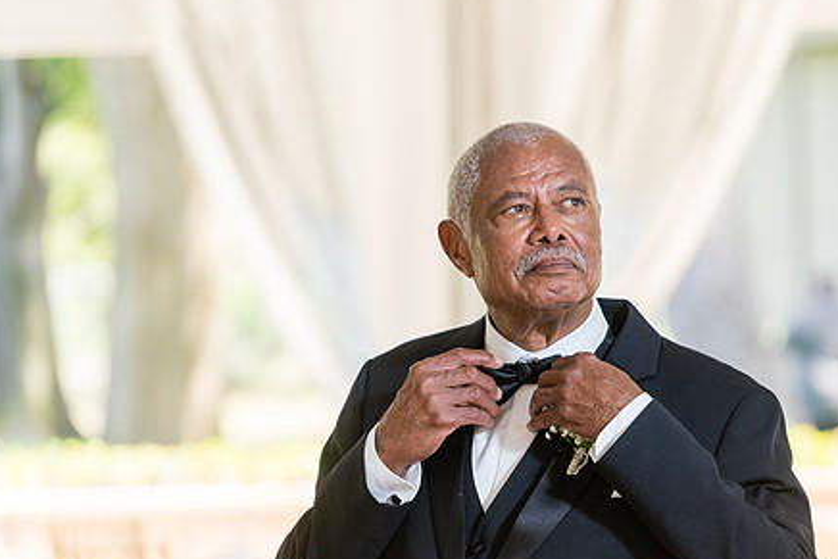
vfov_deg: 5.2
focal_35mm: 266
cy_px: 360
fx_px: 6194
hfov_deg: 7.7
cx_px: 515
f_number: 4
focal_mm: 200
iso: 400
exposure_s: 1/250
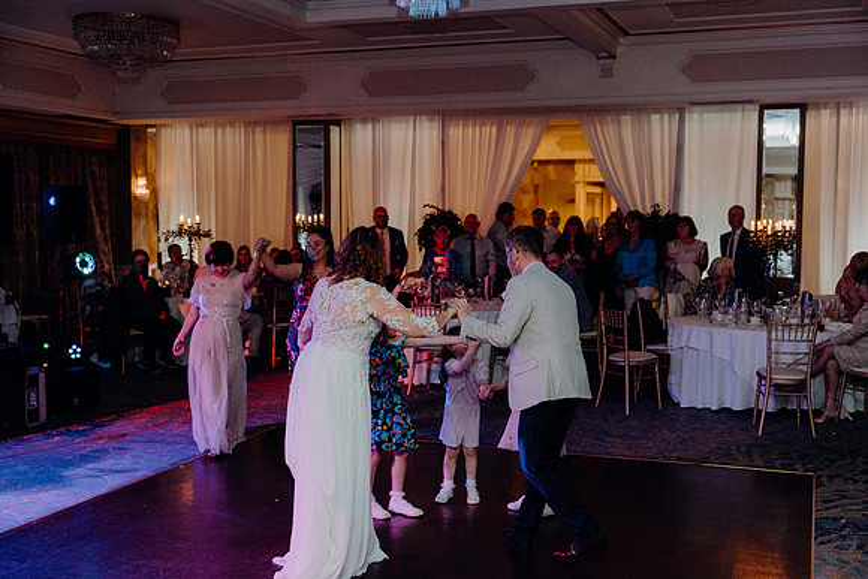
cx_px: 434
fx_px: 1013
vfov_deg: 31.9
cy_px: 290
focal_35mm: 42
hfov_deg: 46.4
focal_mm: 42
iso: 2500
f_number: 3.5
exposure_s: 1/200
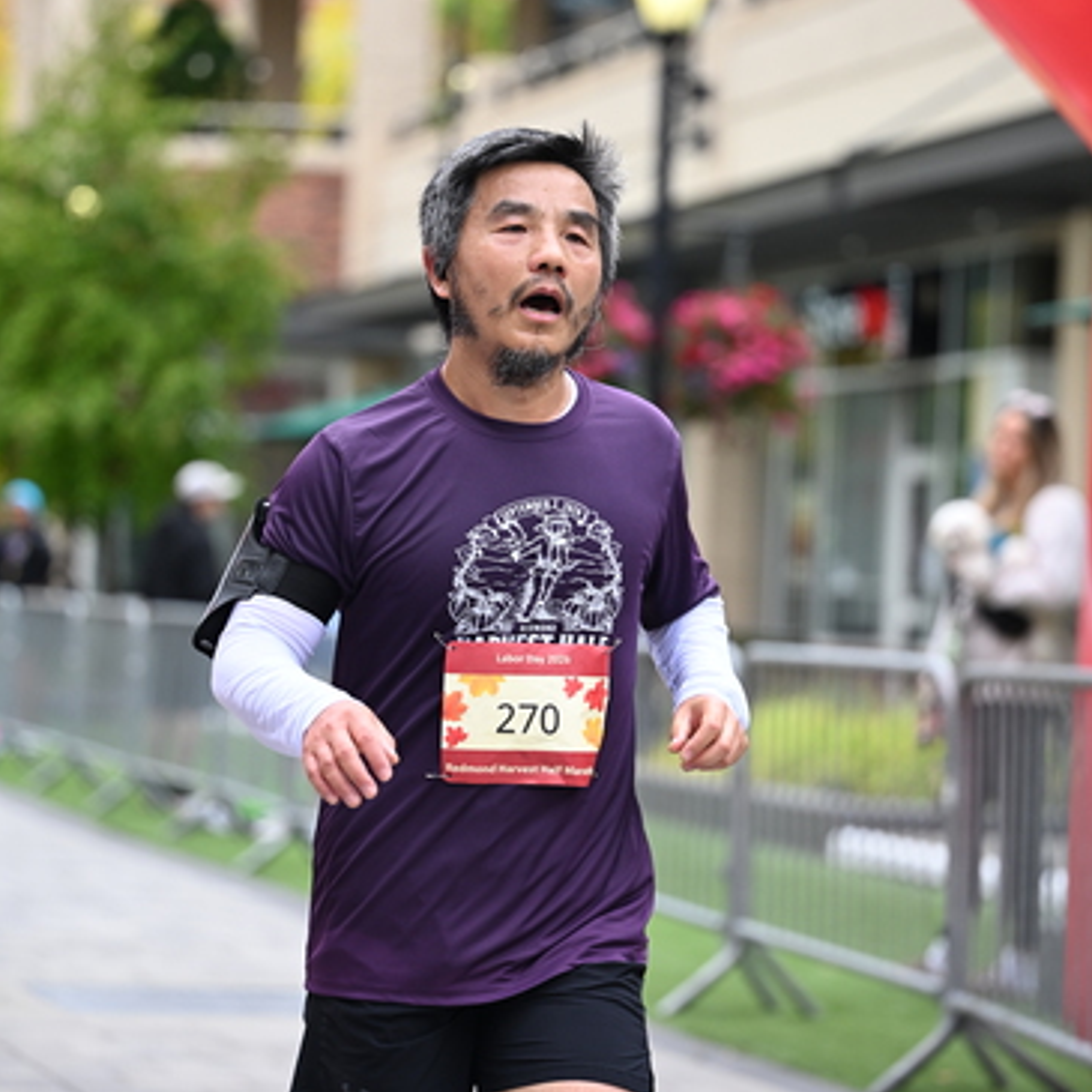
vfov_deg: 13.2
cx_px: 546
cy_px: 509
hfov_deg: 13.2
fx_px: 4711
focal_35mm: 132
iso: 640
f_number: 2.8
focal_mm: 103
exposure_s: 1/2000
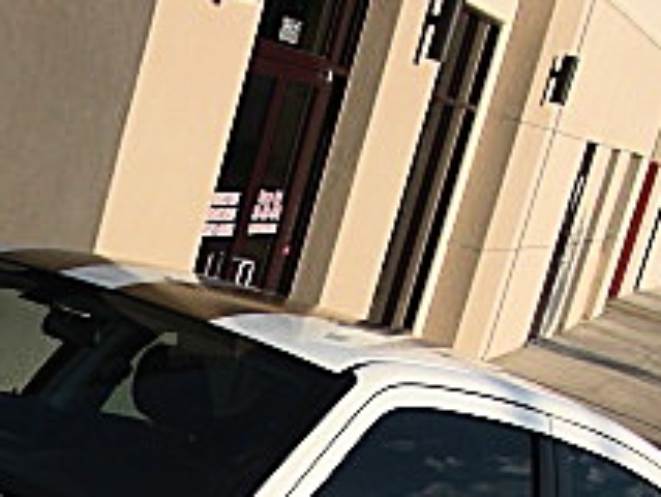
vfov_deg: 13.3
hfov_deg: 17.6
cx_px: -59
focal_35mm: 108
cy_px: 621
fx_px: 2063
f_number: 7.9
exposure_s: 1/160
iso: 50
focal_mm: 6.3
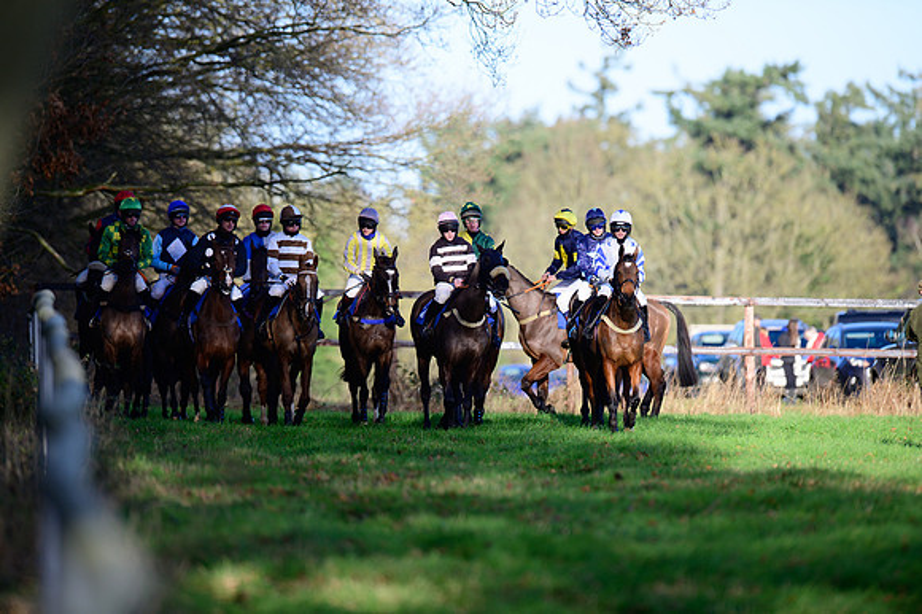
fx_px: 10238
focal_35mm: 400
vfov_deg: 3.4
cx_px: 461
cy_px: 307
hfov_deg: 5.2
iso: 400
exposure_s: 1/1600
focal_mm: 400
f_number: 5
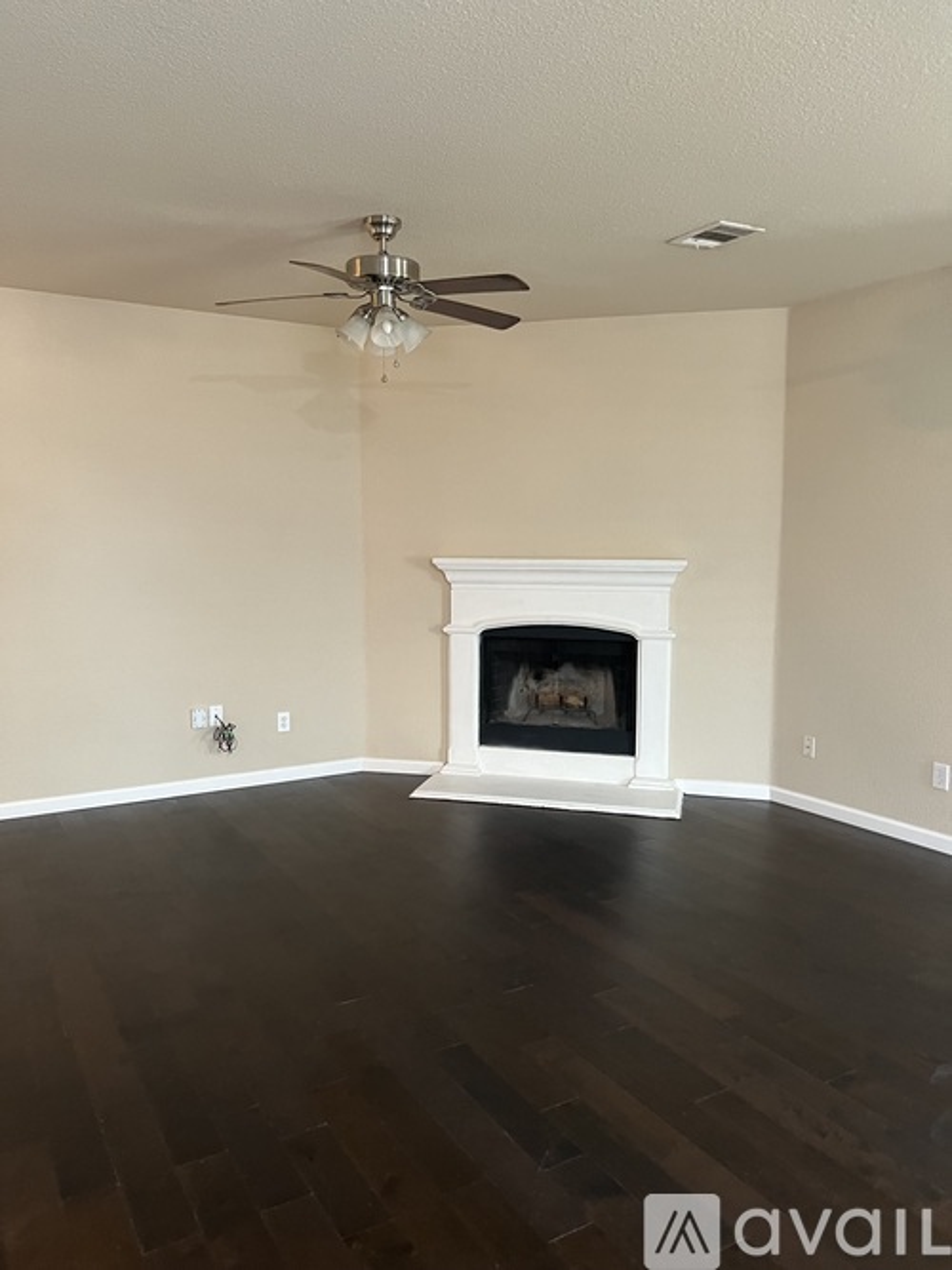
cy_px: 635
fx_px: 954
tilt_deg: -5.7
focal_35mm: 26
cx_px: 476
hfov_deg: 53.0
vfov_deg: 67.3
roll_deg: -0.1
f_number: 1.5
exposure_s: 1/60
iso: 400
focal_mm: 5.7
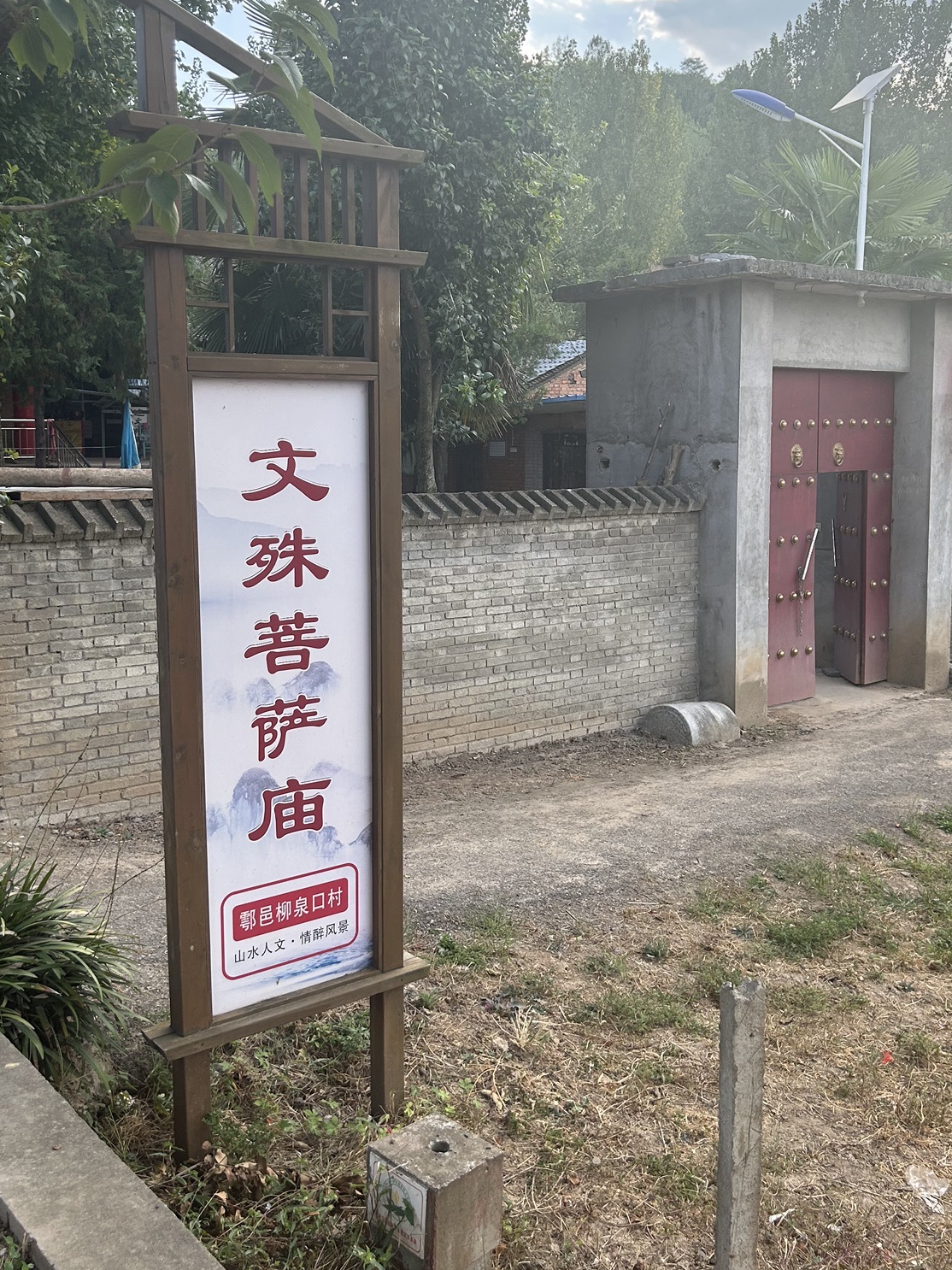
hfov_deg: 40.7
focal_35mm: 35
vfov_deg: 52.6
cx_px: 502
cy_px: 574
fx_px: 1284
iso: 50
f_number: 1.5
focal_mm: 5.7
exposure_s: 1/471
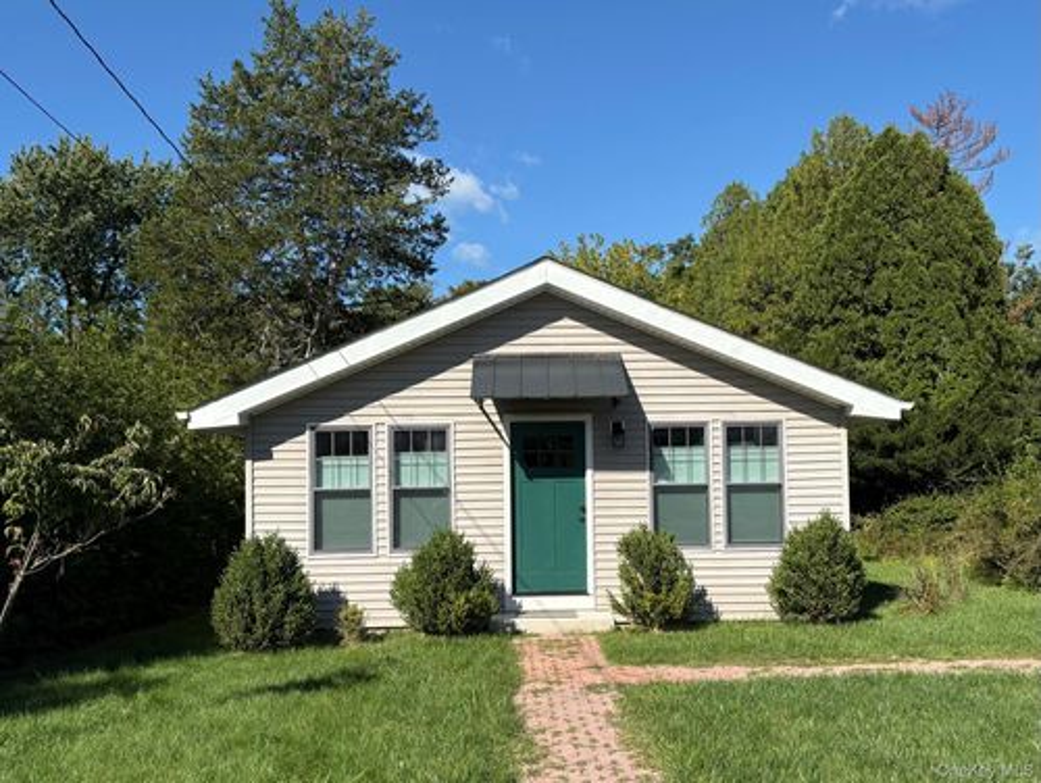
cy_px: 392
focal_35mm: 26
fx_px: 783
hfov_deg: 67.3
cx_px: 520
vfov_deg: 53.1
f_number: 1.6
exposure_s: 1/3831
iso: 50
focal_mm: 5.96
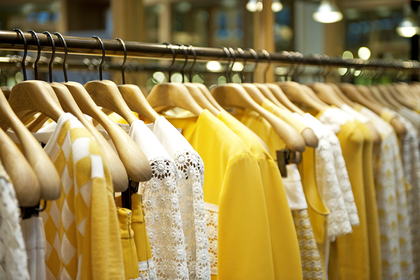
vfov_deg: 19.5
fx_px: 817
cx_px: 210
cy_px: 140
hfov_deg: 28.8
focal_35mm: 70
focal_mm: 70
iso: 500
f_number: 2.8
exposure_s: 1/80
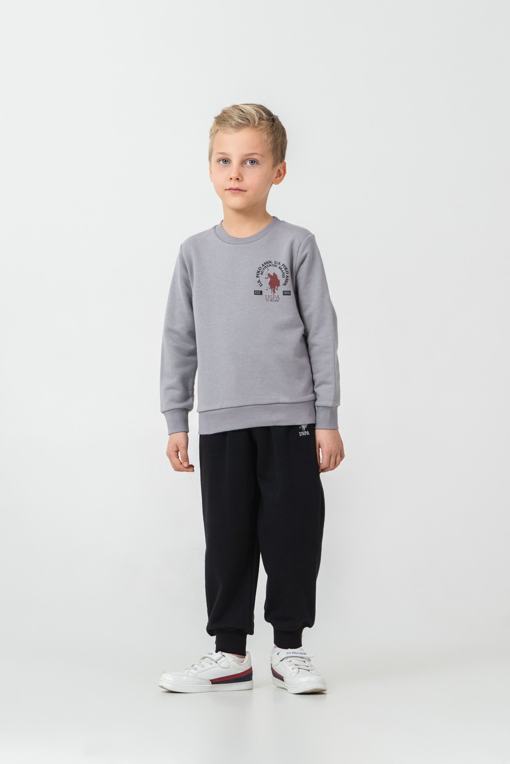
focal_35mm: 126
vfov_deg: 16.3
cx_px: 255
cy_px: 382
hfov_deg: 10.9
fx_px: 2677
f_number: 7.1
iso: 160
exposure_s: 1/160
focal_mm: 84
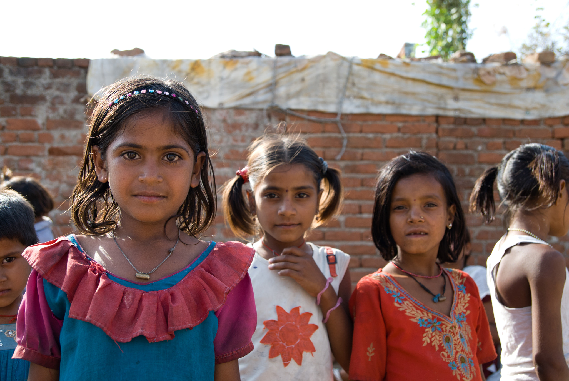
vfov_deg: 33.1
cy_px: 190
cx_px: 284
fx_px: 641
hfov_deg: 47.9
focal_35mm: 40
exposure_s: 1/400
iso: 200
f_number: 4
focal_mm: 27
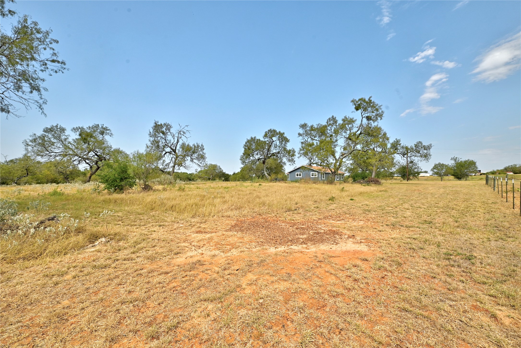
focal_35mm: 14
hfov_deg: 104.2
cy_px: 174
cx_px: 260
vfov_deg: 81.2
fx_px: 203
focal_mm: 14
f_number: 10
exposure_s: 1/320
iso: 400
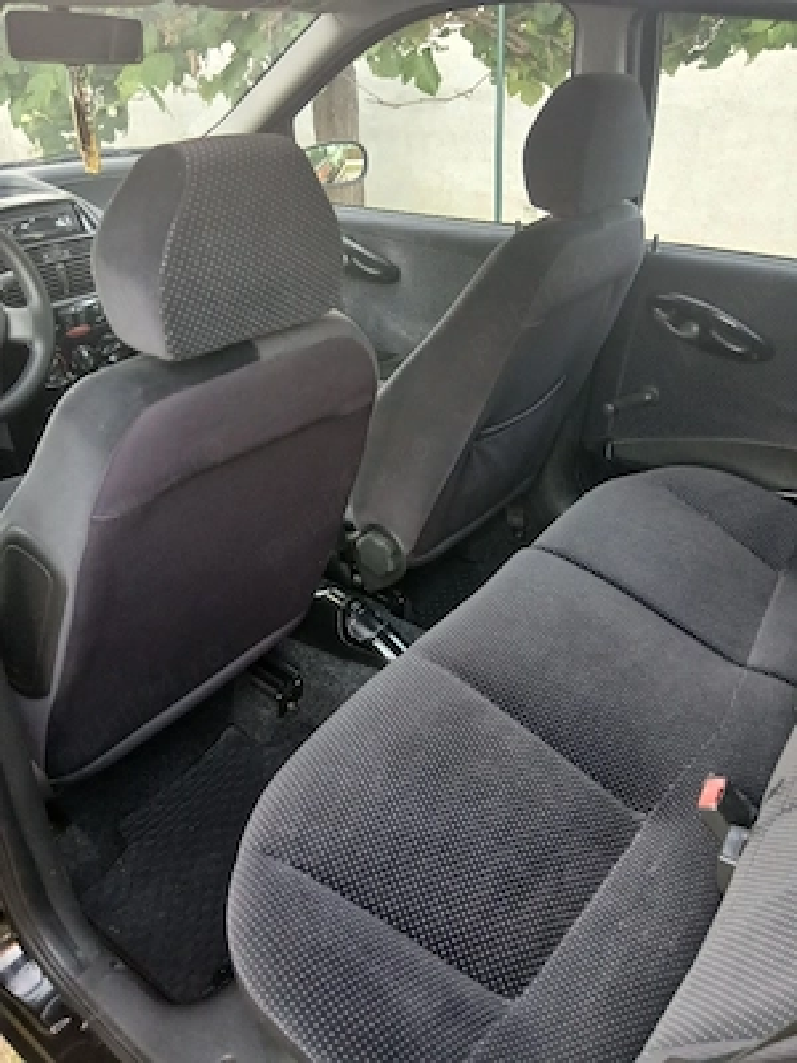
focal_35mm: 26
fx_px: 798
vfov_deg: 67.3
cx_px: 398
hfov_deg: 53.1
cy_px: 532
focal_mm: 3.98
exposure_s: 1/50
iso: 320
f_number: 1.8
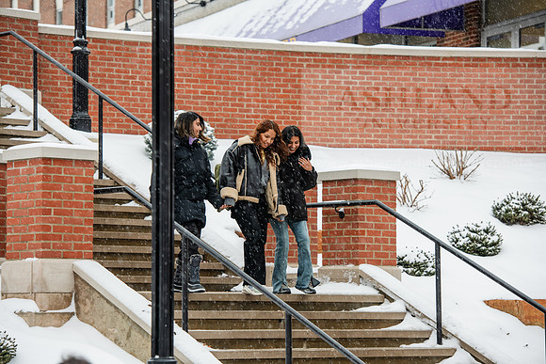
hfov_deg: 15.8
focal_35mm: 130
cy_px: 182
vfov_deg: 10.6
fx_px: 1972
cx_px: 273
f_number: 5
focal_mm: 130
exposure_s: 1/200
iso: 400
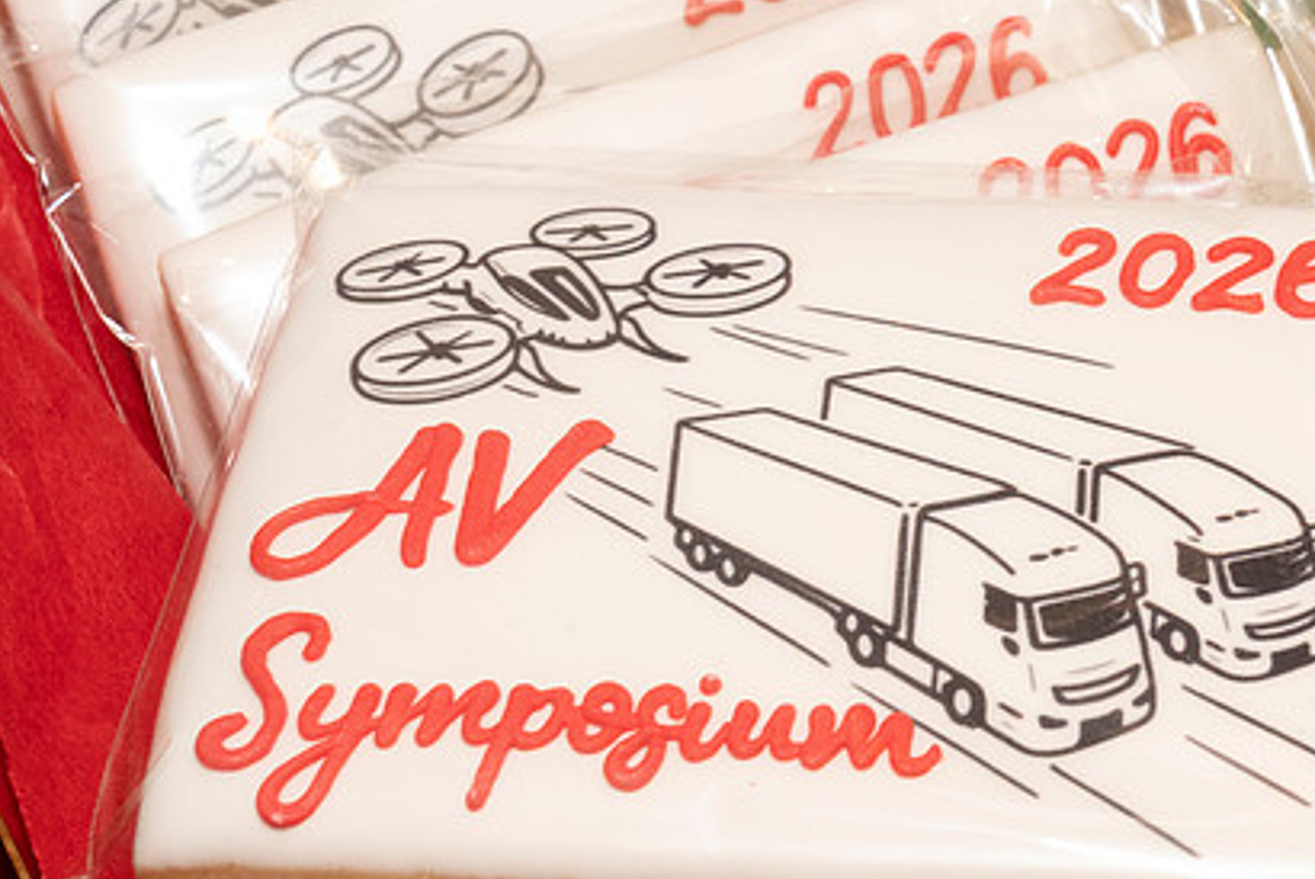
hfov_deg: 19.2
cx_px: 844
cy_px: 480
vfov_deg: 12.9
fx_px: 3875
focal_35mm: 106
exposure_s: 1/125
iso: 2000
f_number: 18
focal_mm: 50
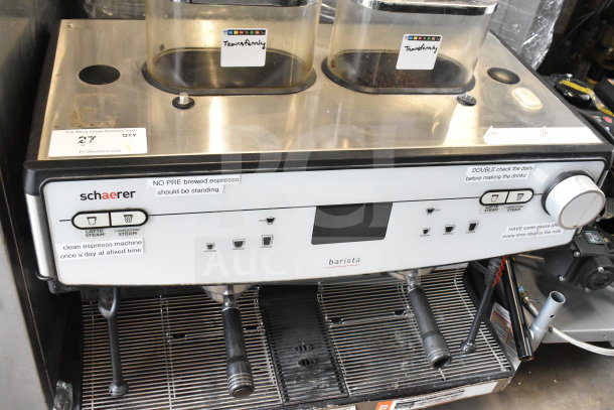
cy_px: 205
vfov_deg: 38.4
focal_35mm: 34
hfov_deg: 55.1
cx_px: 307
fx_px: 589
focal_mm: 23
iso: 6400
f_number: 5.6
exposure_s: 1/125
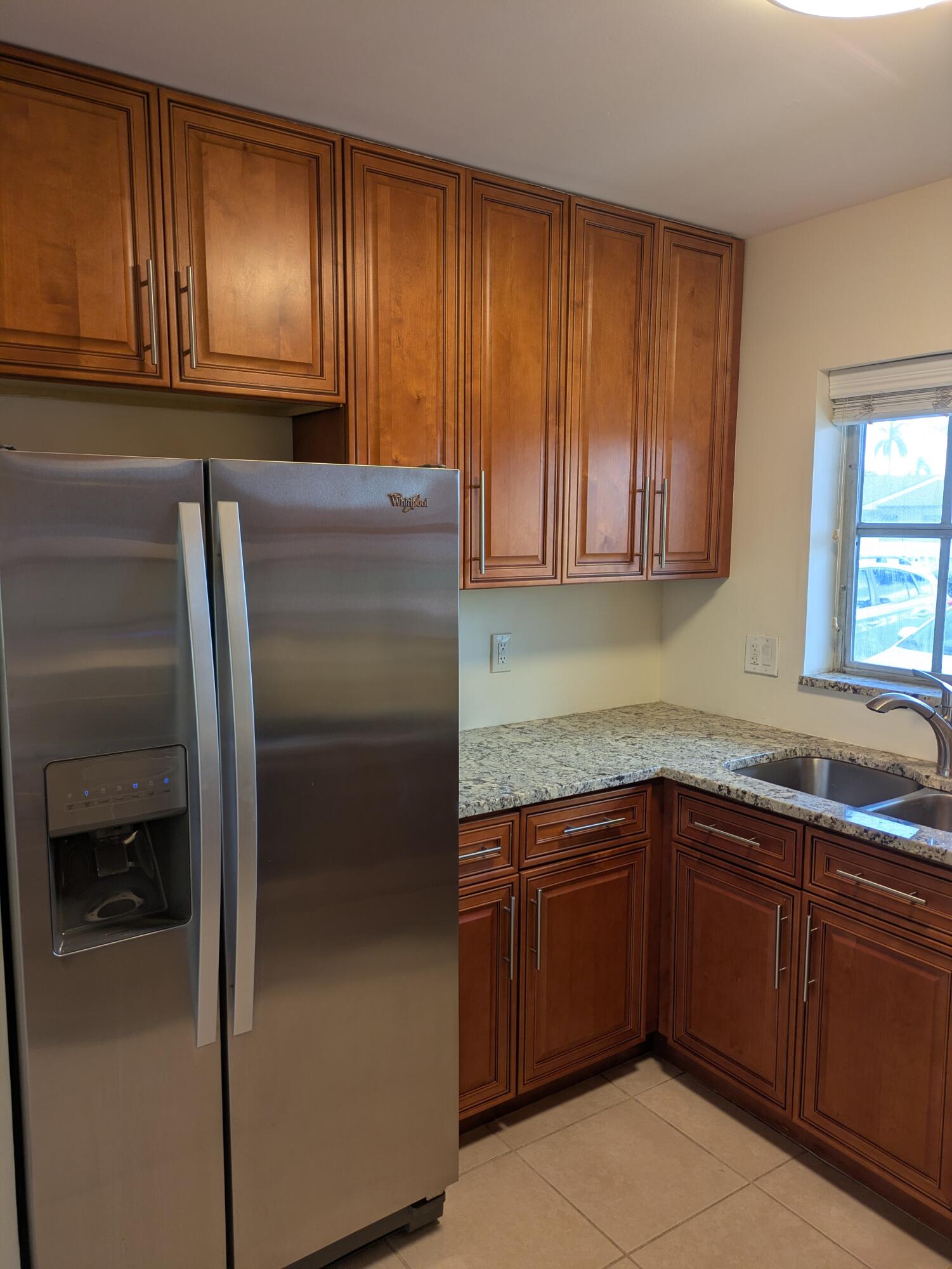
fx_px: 916
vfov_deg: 69.4
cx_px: 476
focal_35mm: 25
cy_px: 634
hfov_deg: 54.9
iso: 40
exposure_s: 1/30
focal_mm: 5.43
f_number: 1.89
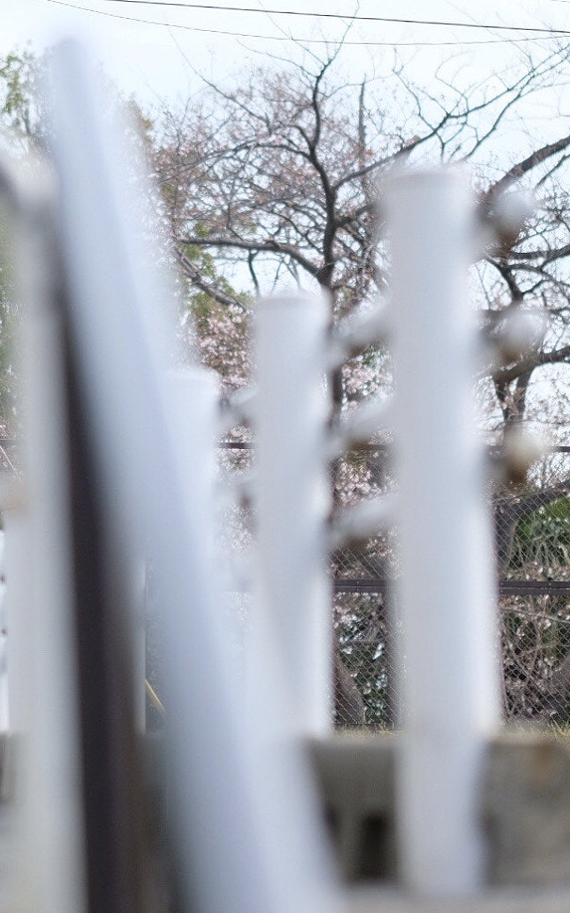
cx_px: -37
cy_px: 429
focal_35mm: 240
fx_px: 5966
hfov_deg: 5.5
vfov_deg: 8.7
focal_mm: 90
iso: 400
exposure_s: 1/3000
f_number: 2
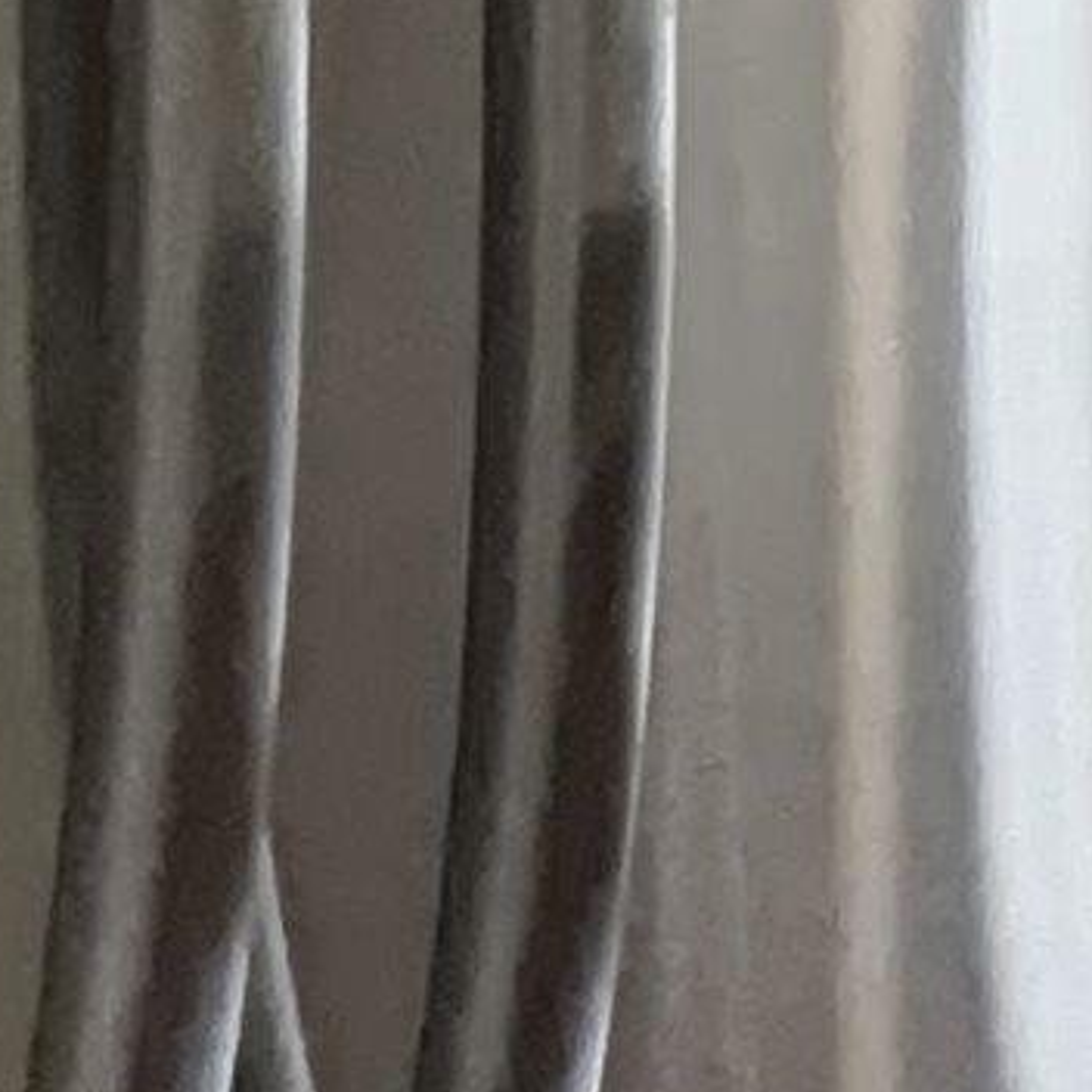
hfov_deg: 6.4
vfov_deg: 7.8
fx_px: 7995
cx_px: 4272
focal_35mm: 224
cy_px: 574
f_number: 1.8
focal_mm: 3
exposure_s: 1/60
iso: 160
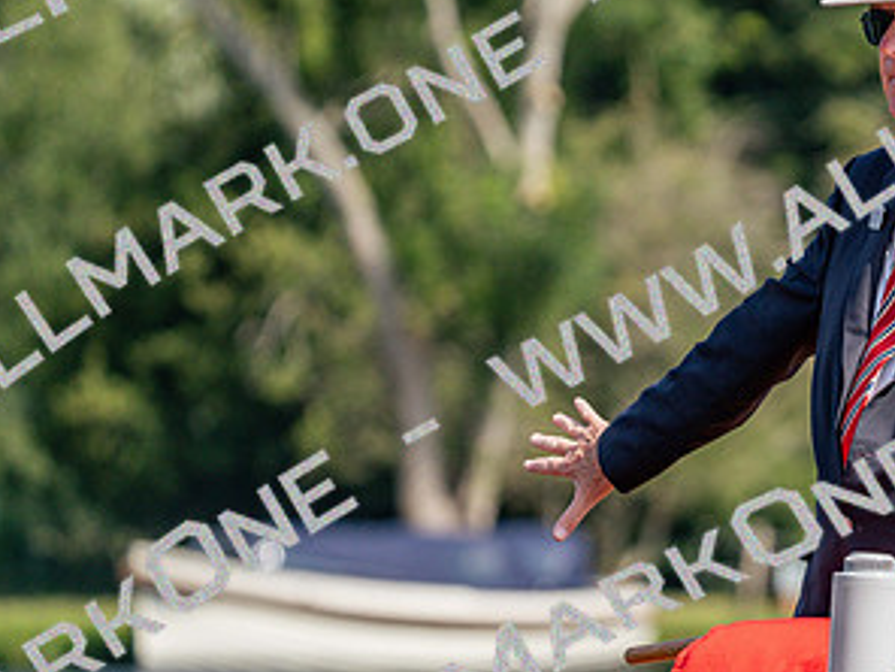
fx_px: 13936
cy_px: 416
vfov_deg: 2.8
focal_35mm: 539
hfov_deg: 3.7
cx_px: 862
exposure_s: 1/2000
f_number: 5.6
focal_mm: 286
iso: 400
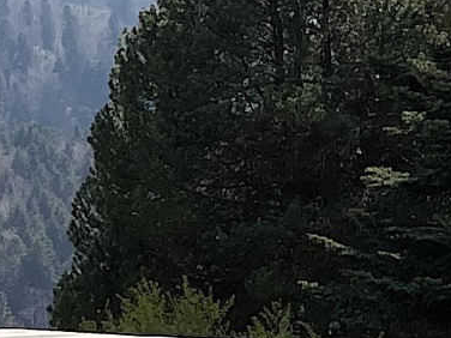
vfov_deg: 8.3
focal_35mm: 177
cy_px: -23
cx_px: -1022
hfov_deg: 8.7
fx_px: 2306
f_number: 1.6
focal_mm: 4.2
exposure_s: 1/2817
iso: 50
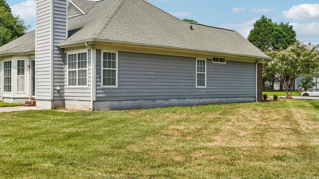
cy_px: 56
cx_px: 118
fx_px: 338
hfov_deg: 49.9
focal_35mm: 40
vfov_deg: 29.4
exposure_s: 1/125
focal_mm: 20
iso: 100
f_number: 8
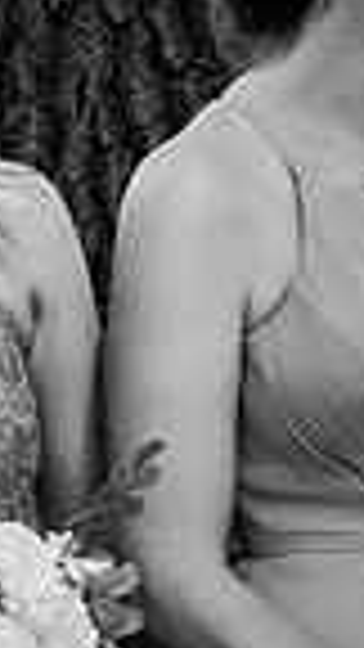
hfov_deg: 3.5
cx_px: 692
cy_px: 61
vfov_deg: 6.2
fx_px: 5956
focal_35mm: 347
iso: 200
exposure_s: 1/200
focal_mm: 55
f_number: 7.1
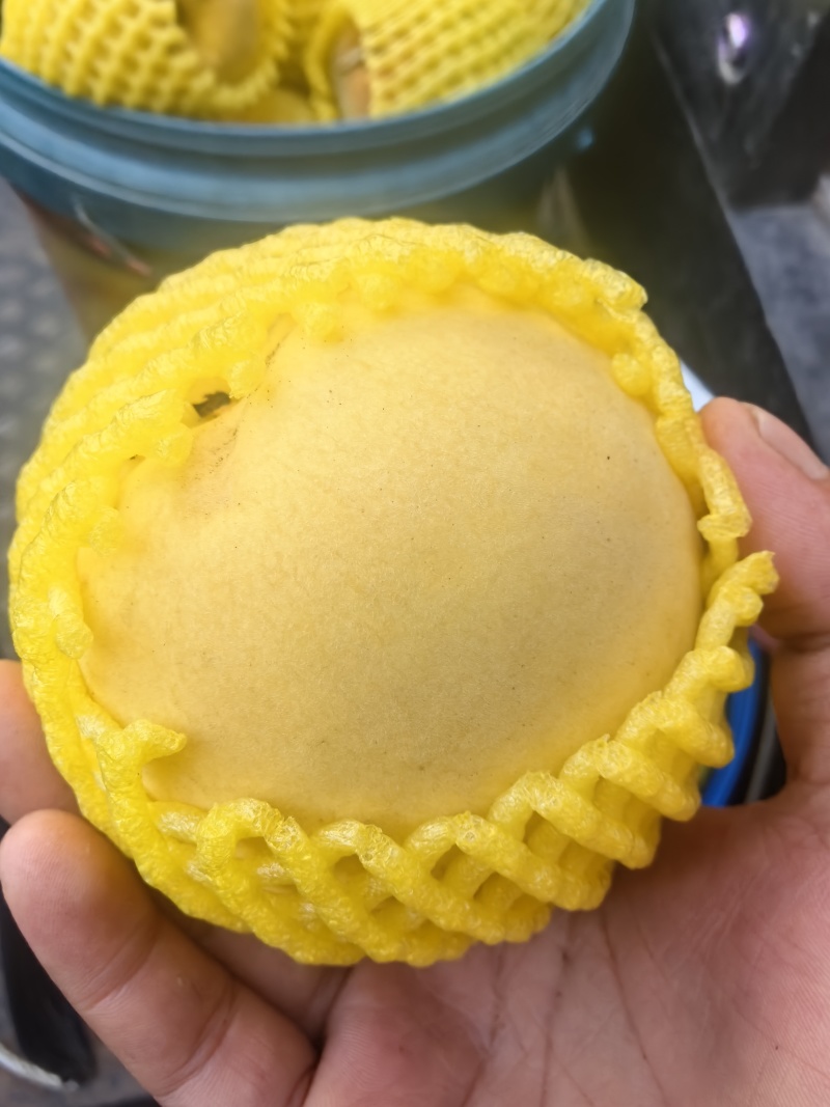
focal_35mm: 27
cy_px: 554
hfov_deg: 51.3
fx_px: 863
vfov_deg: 65.3
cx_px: 415
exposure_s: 1/100
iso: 80
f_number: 4
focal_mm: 5.75
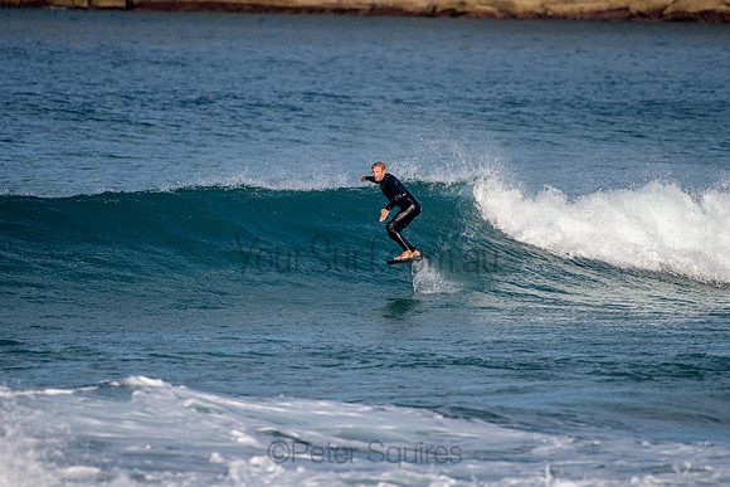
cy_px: 237
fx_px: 12438
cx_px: 375
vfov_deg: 2.2
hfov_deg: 3.4
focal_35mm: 613
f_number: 5.6
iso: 160
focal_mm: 500
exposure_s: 1/2000
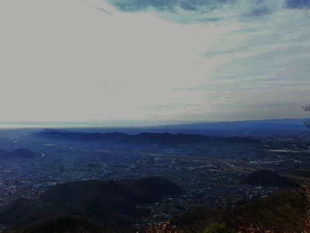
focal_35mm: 33
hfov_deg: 55.2
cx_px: 139
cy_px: 109
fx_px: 296
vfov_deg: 42.9
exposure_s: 1/1000
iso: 100
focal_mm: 4.24
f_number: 3
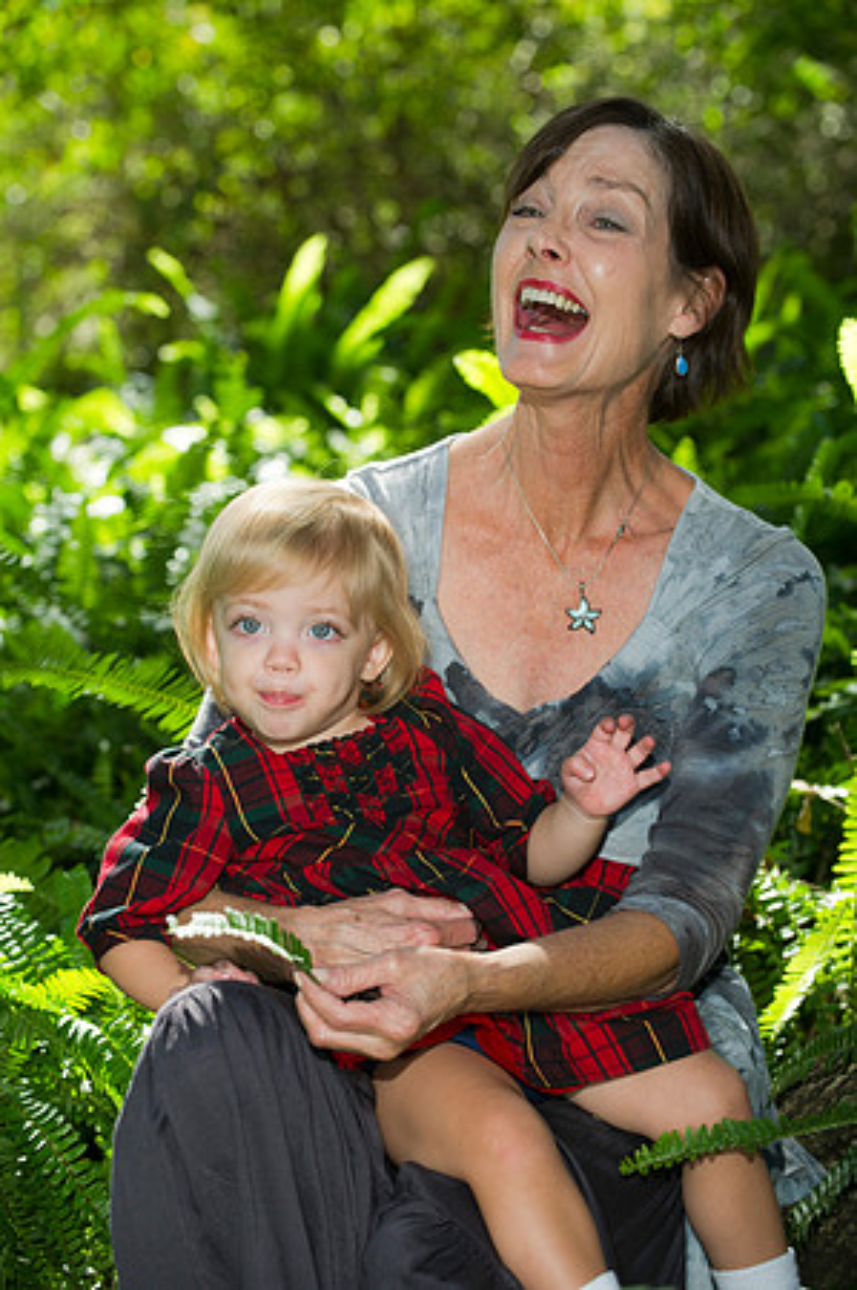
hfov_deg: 13.4
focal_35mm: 102
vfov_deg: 20.0
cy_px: 645
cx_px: 428
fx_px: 3650
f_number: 5
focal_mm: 102
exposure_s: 1/200
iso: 250
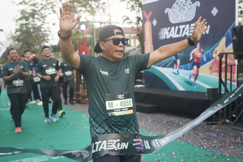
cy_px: 81
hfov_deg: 39.6
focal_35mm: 50
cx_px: 122
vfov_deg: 26.9
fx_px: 337
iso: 250
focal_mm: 50
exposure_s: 1/160
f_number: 4.5
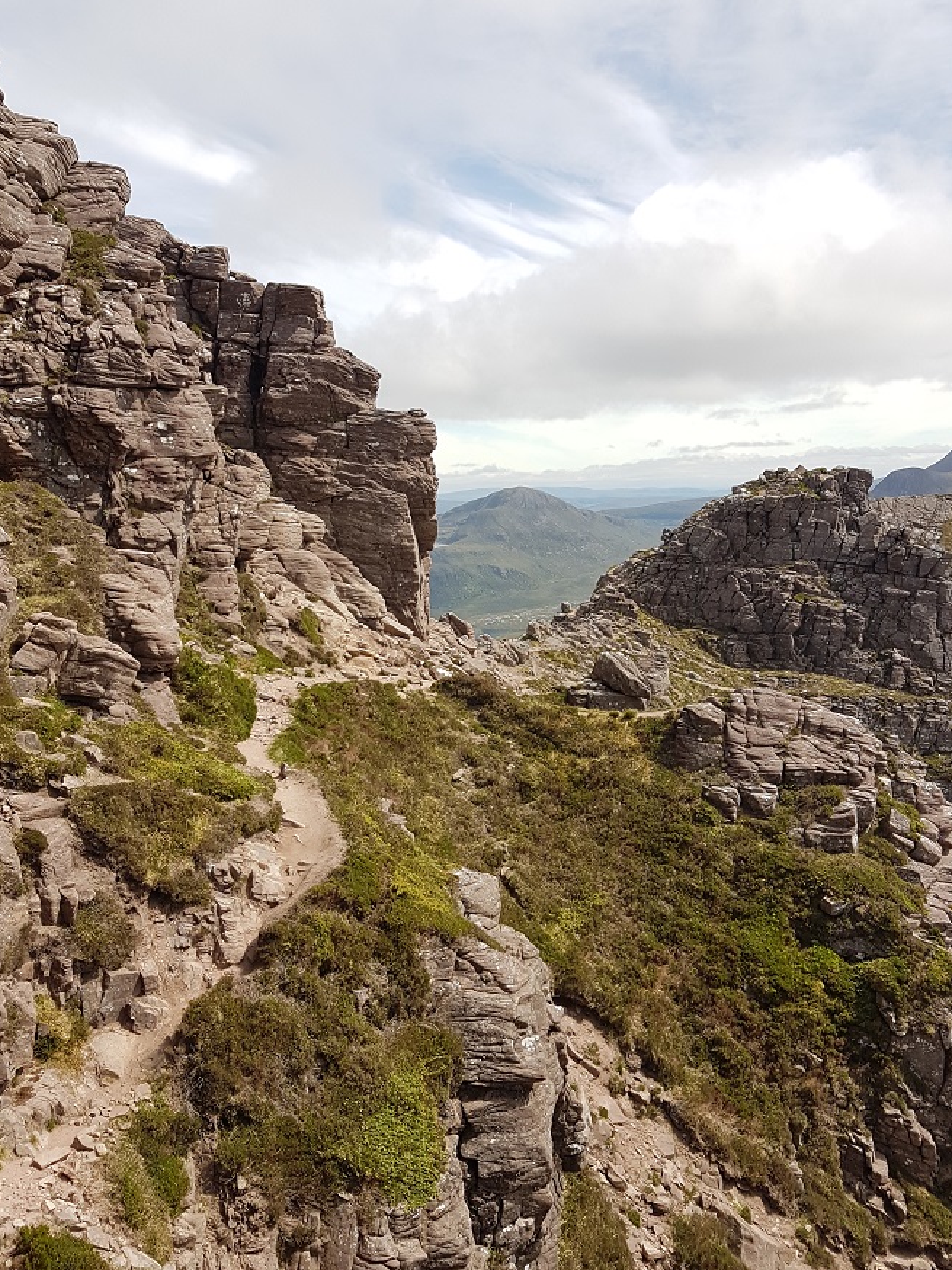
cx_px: 497
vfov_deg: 60.0
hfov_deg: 46.8
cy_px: 628
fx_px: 1101
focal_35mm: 30
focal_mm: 4.2
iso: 40
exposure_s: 1/1844
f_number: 1.7
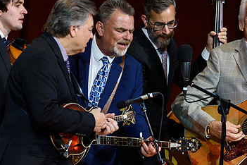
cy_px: 56
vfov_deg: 3.2
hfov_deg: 4.8
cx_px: 131
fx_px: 2923
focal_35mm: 426
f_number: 5.3
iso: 2500
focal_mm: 240
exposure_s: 1/320
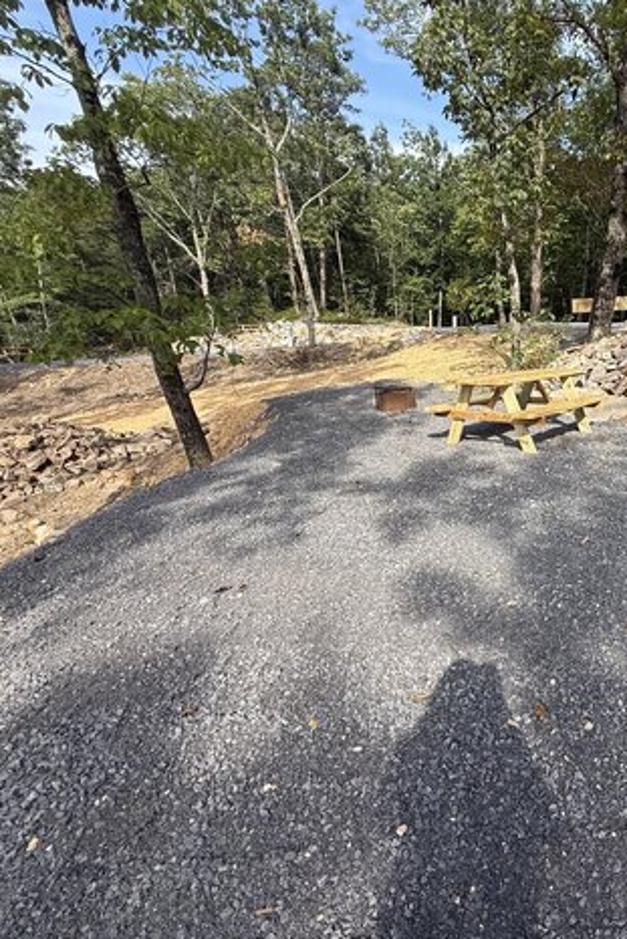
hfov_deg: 55.6
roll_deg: -3.3
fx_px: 522
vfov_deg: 84.0
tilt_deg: -12.1
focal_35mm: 20
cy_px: 470
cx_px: 536
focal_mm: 2.22
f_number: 2.2
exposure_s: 1/672
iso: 50
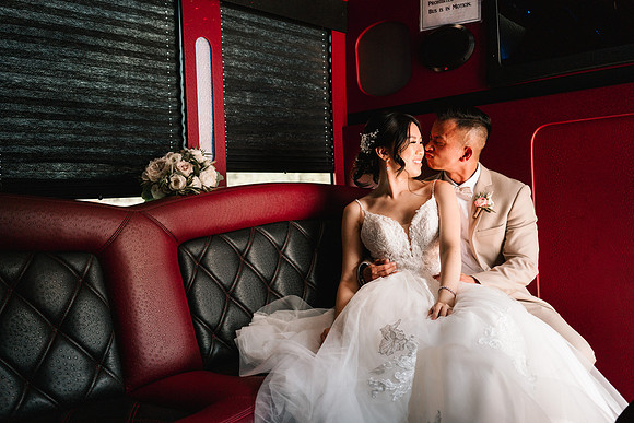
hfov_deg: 54.4
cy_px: 212
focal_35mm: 35
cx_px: 317
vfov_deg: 37.9
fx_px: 617
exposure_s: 1/200
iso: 500
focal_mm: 35
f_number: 3.2
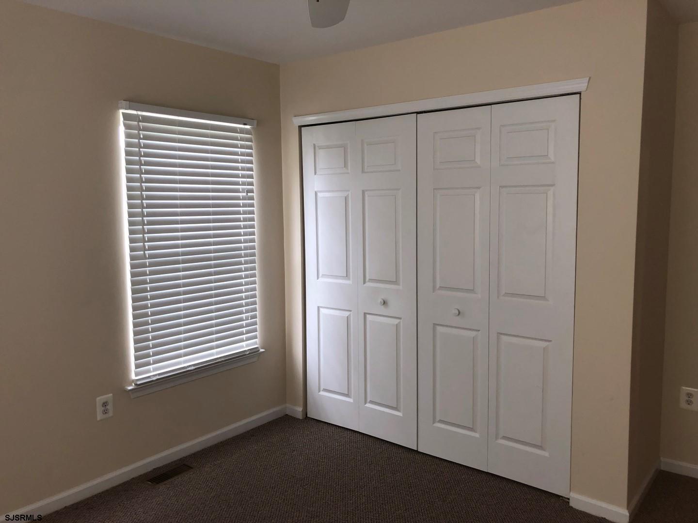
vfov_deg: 49.7
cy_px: 262
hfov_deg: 63.4
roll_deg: +1.3
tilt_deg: -5.9
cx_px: 349
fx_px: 565
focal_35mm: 28
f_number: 1.8
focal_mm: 4
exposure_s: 1/17
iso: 40
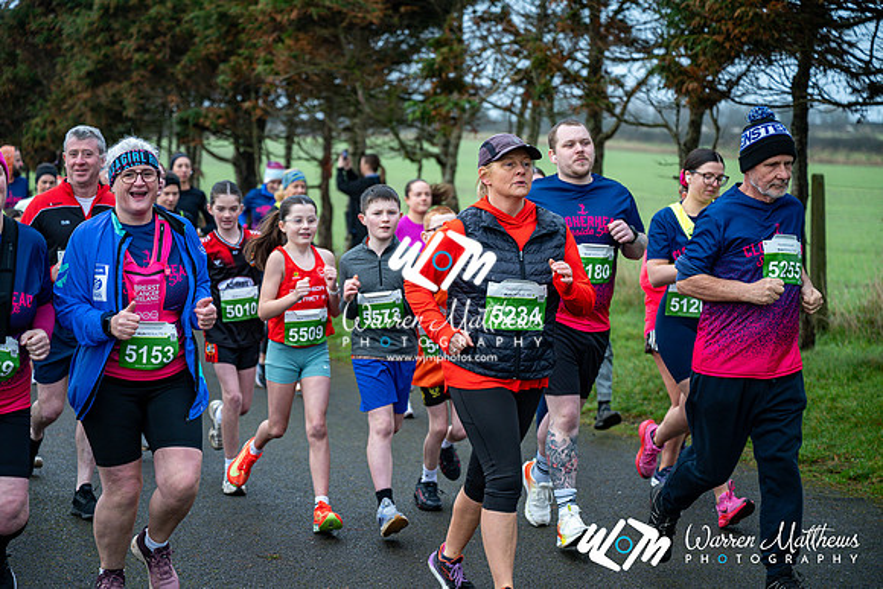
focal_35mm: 70
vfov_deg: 19.5
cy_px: 294
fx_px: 1717
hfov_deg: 28.8
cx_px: 442
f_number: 2.8
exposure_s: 1/1250
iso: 500
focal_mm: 70
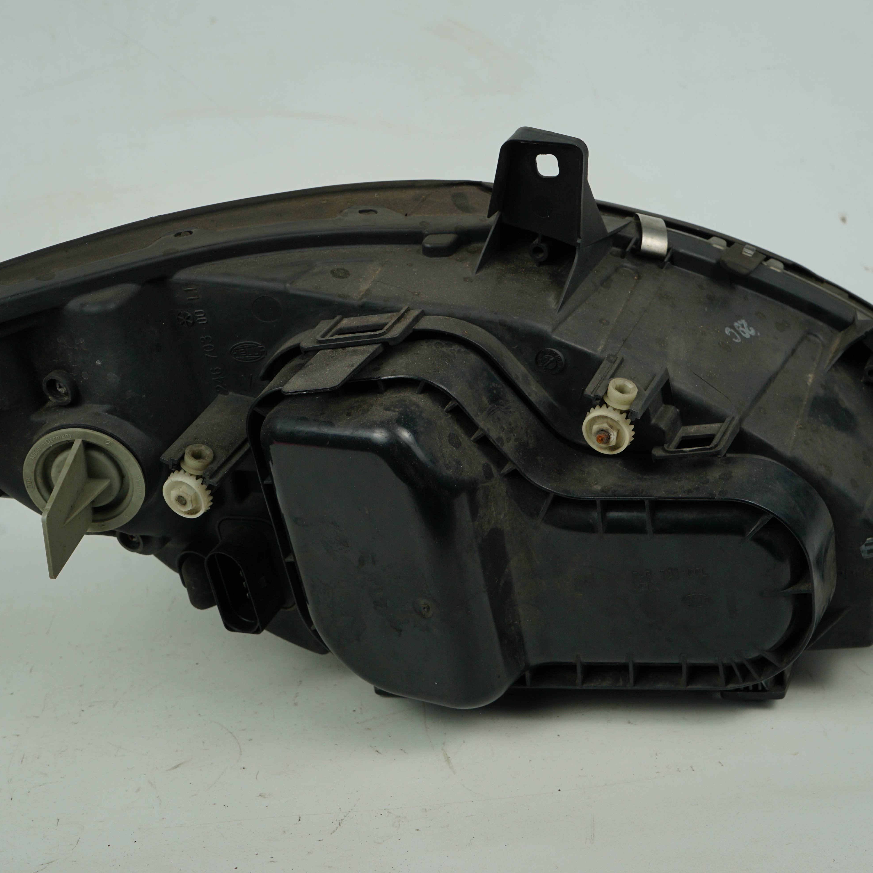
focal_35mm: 48
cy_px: 440
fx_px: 1370
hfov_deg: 35.3
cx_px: 480
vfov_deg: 35.4
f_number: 9
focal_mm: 37
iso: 200
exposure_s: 1/200
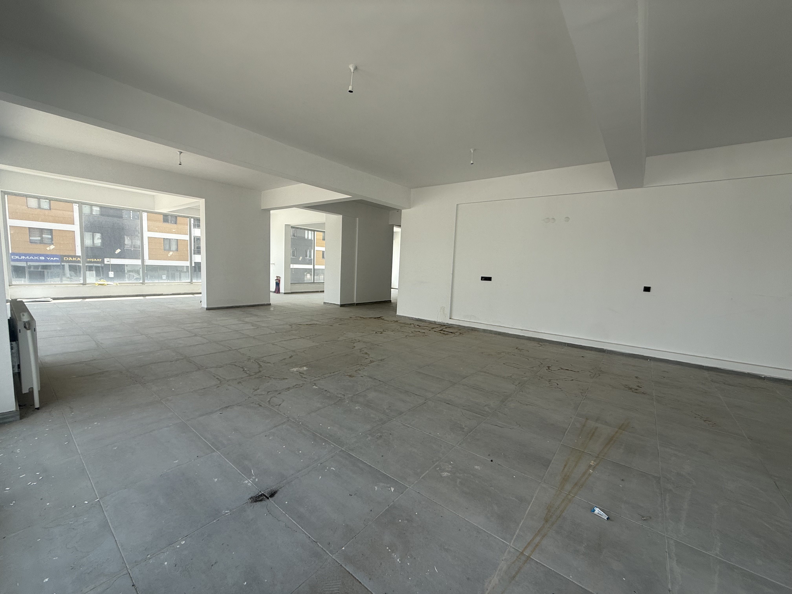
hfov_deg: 102.1
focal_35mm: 14
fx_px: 320
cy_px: 297
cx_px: 396
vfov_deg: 85.7
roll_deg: -3.5
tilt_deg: -5.4
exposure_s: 1/502
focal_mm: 2.22
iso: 50
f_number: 2.2
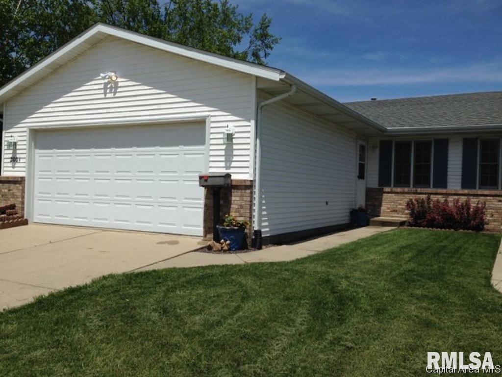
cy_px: 188
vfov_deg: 43.0
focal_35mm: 33
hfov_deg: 55.3
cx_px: 251
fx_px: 479
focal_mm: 4.12
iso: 50
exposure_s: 1/3876
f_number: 2.4
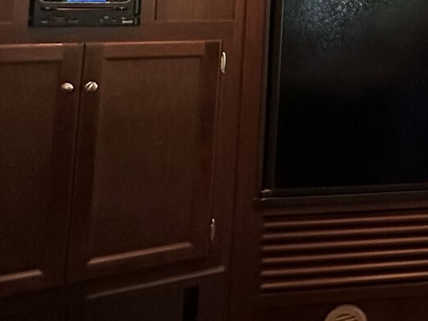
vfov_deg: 29.5
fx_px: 532
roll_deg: +0.1
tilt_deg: +4.9
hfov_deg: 34.6
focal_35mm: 43
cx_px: 518
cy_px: -51
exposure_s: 1/60
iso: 1000
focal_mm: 2.22
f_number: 2.2
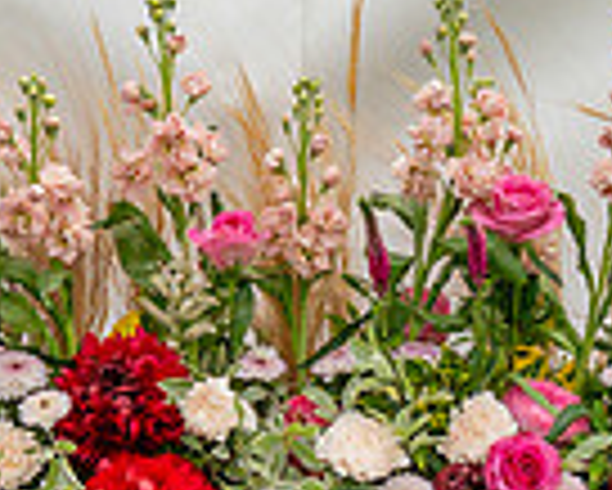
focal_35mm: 263
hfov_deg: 7.3
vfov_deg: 5.7
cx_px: 368
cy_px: 1018
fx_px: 4767
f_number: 5
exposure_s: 1/1100
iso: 400
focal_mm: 50
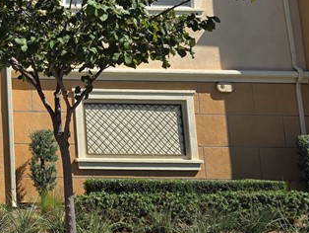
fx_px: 670
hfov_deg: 22.2
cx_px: -134
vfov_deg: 19.0
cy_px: -10
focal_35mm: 75
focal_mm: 6.3
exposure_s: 1/5778
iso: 80
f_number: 1.7
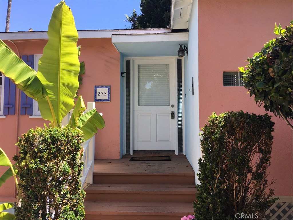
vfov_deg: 48.2
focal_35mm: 29
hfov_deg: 61.7
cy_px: 110
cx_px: 146
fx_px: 245
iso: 25
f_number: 2.2
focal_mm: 4.15
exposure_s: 1/516
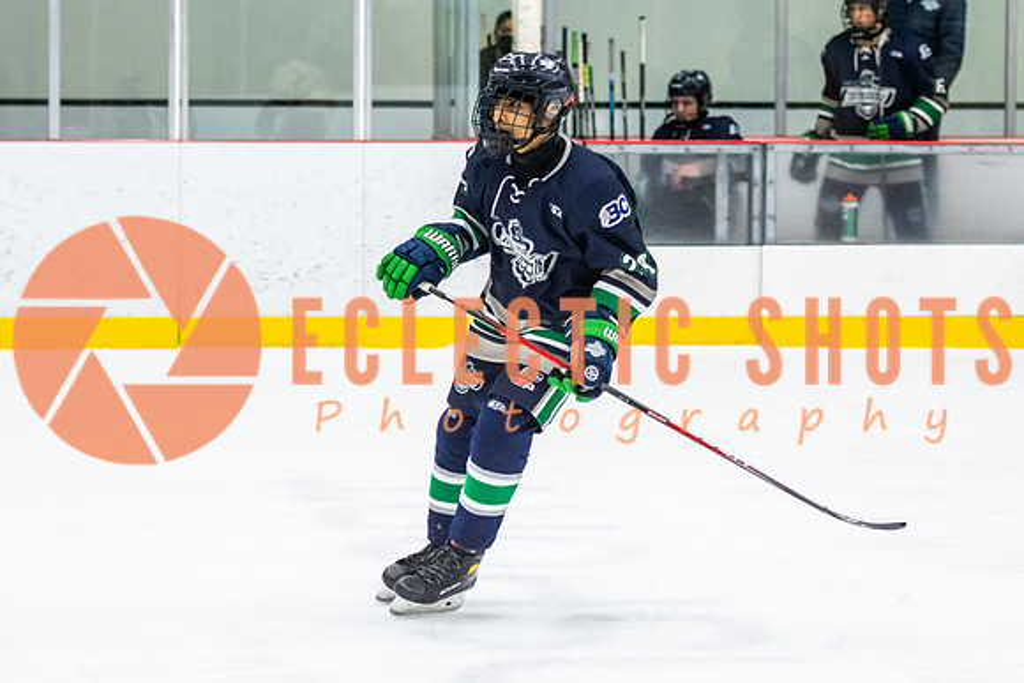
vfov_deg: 7.2
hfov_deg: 10.8
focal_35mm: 191
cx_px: 509
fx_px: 5426
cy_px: 261
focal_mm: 92
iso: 1800
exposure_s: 1/640
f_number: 2.8
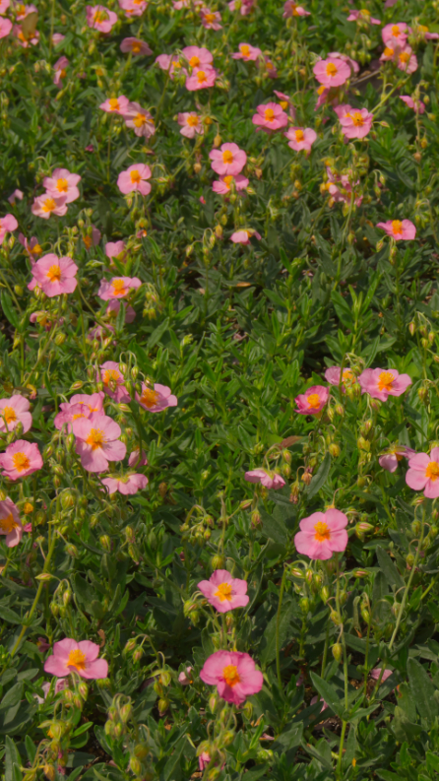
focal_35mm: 131
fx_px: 2707
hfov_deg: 9.2
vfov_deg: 16.4
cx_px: 395
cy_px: 390
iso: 100
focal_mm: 55
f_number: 16
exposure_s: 1/125
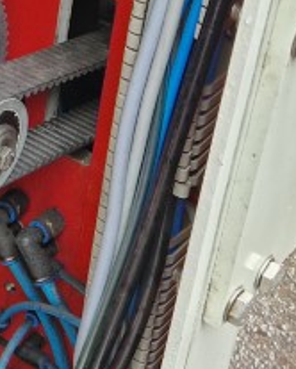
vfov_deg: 16.9
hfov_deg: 13.0
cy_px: -5
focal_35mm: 111
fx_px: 1214
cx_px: -178
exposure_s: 1/180
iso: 80
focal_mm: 5.4
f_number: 1.8
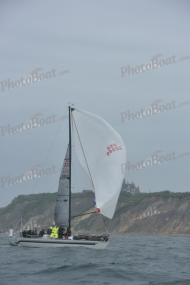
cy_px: 142
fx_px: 870
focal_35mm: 110
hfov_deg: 12.5
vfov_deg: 18.6
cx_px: 95
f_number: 7.1
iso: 320
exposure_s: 1/1000
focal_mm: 110
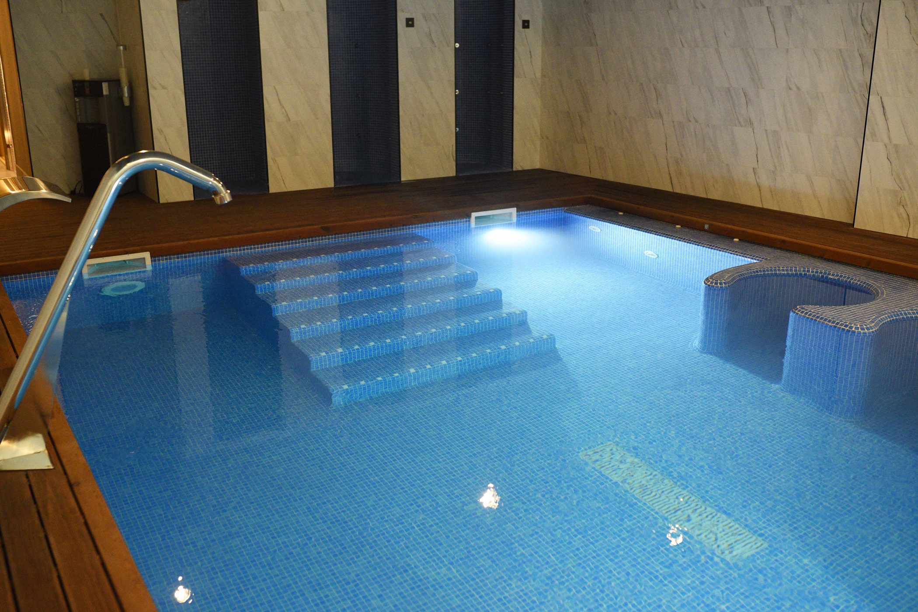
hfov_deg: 54.4
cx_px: 459
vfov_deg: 37.9
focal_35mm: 35
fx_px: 893
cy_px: 306
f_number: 2.8
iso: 4000
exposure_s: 1/200
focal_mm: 35
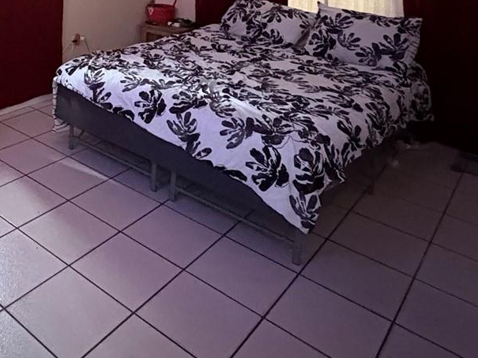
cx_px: 66
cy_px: -24
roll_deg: -0.8
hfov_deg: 46.3
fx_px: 511
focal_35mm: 37
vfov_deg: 34.2
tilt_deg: -6.5
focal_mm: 2.22
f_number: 2.2
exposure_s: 1/30
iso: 1250
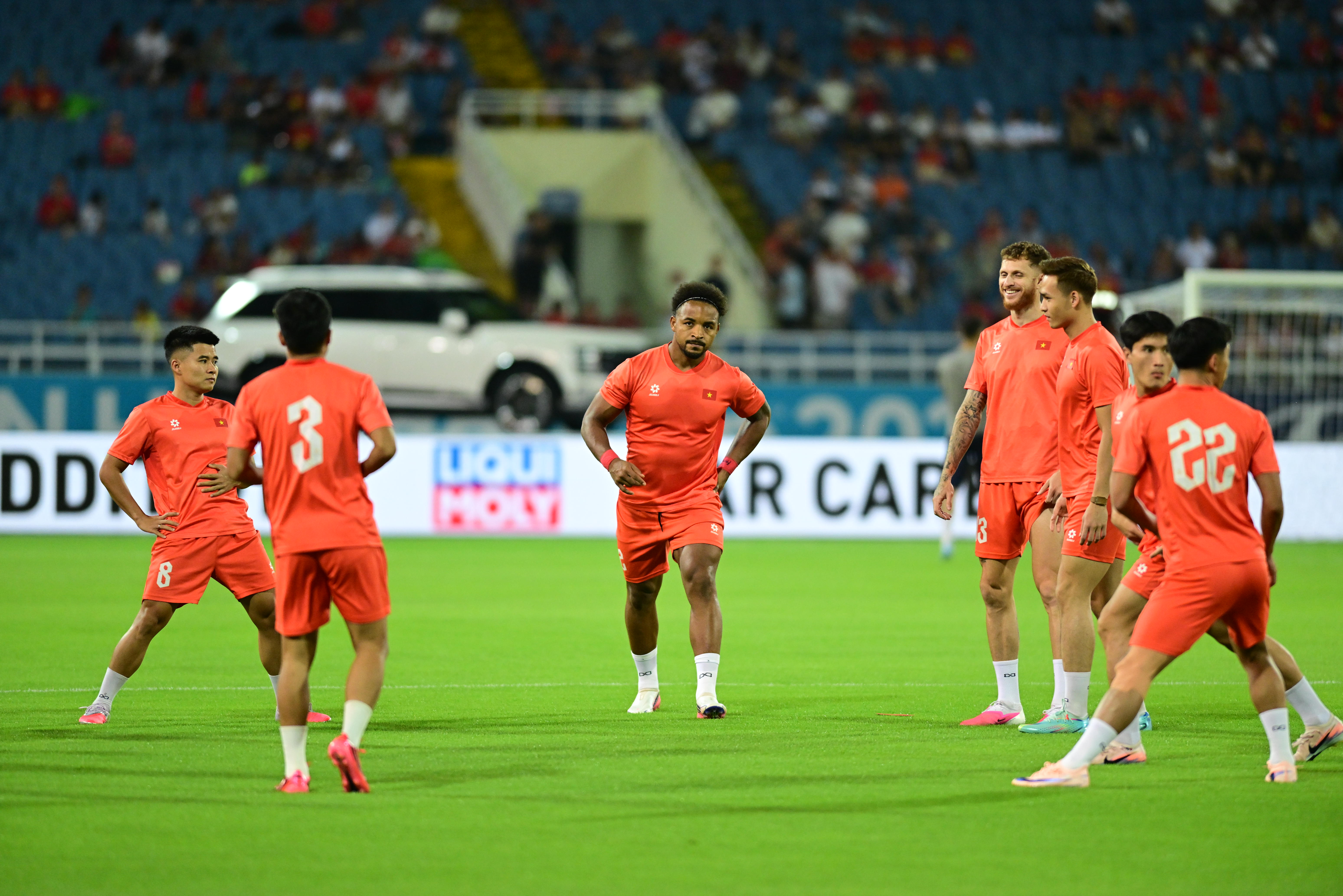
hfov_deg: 6.9
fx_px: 11191
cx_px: 672
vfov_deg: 4.6
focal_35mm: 300
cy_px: 448
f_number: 2.8
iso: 3200
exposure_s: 1/1000
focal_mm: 300
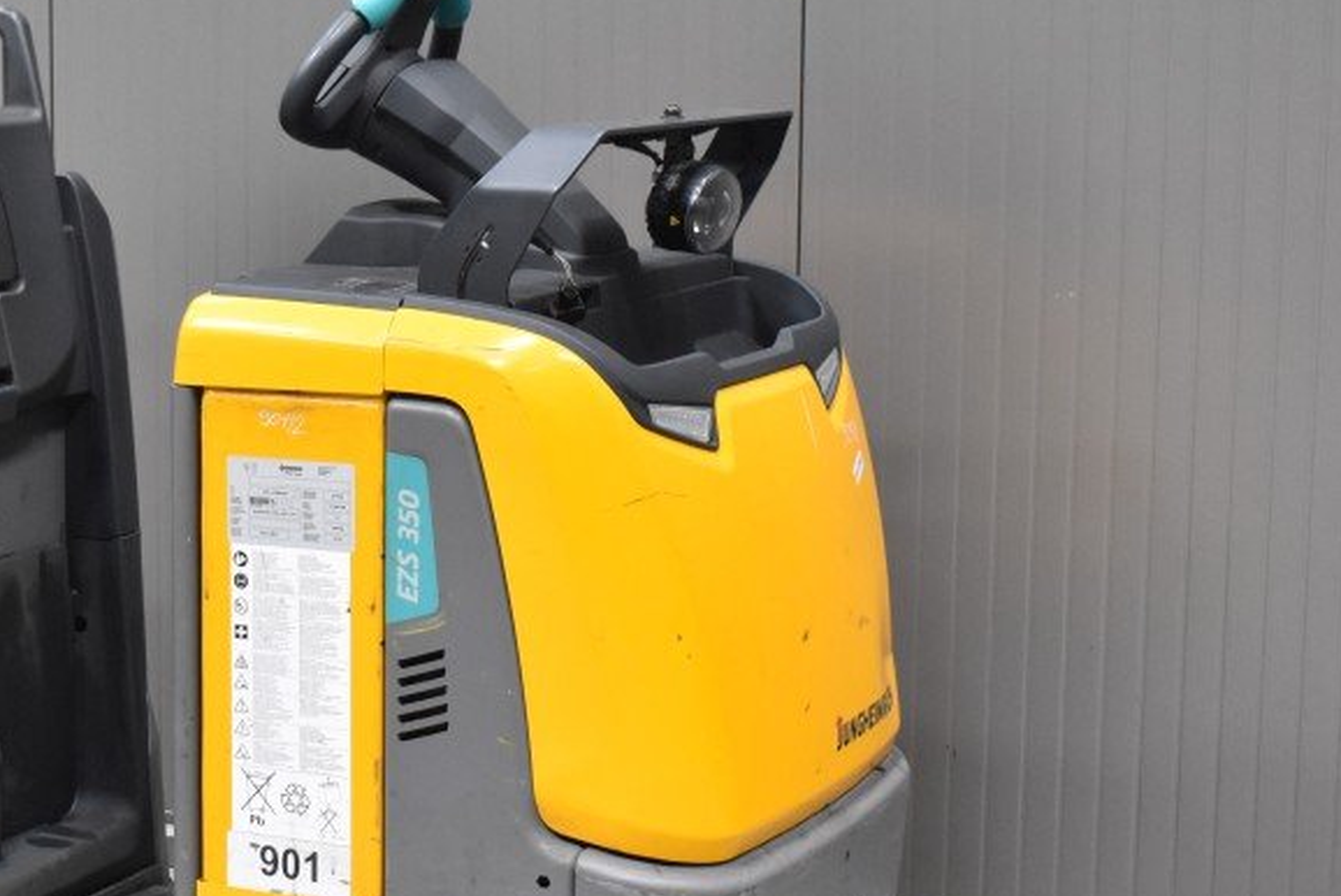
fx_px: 3132
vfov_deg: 16.3
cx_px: 348
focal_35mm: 84
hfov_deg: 23.9
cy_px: 485
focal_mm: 27
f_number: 4
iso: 1600
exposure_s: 1/60
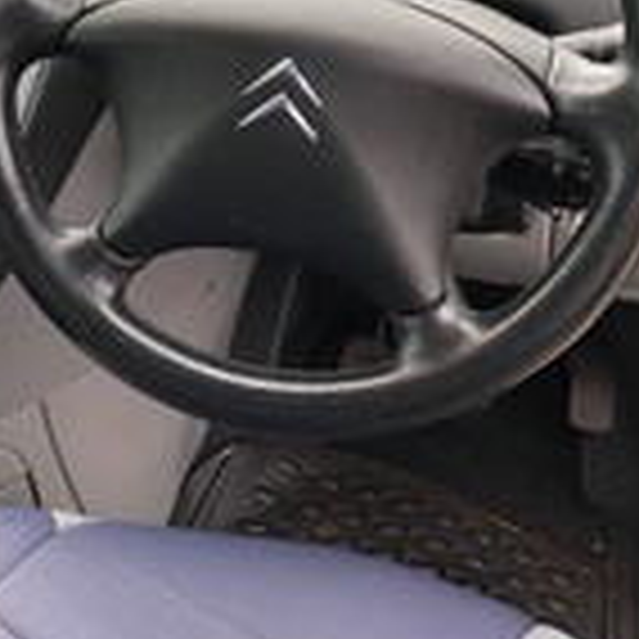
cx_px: 189
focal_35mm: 61
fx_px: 1274
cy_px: 108
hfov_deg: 27.9
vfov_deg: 27.5
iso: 64
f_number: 1.8
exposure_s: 1/120
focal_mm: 4
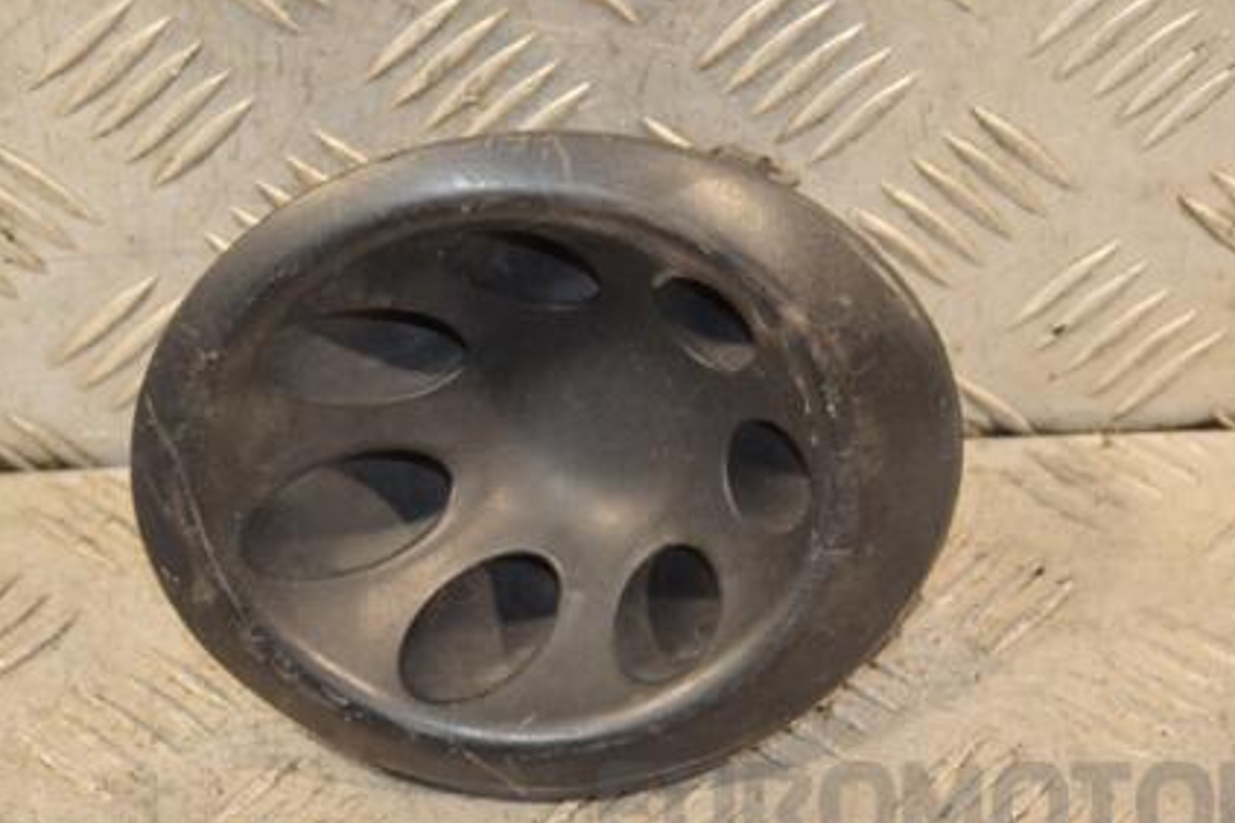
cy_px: 417
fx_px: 5111
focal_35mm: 149
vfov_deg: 9.2
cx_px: 543
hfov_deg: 13.8
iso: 800
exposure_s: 1/100
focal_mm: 70
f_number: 5.3
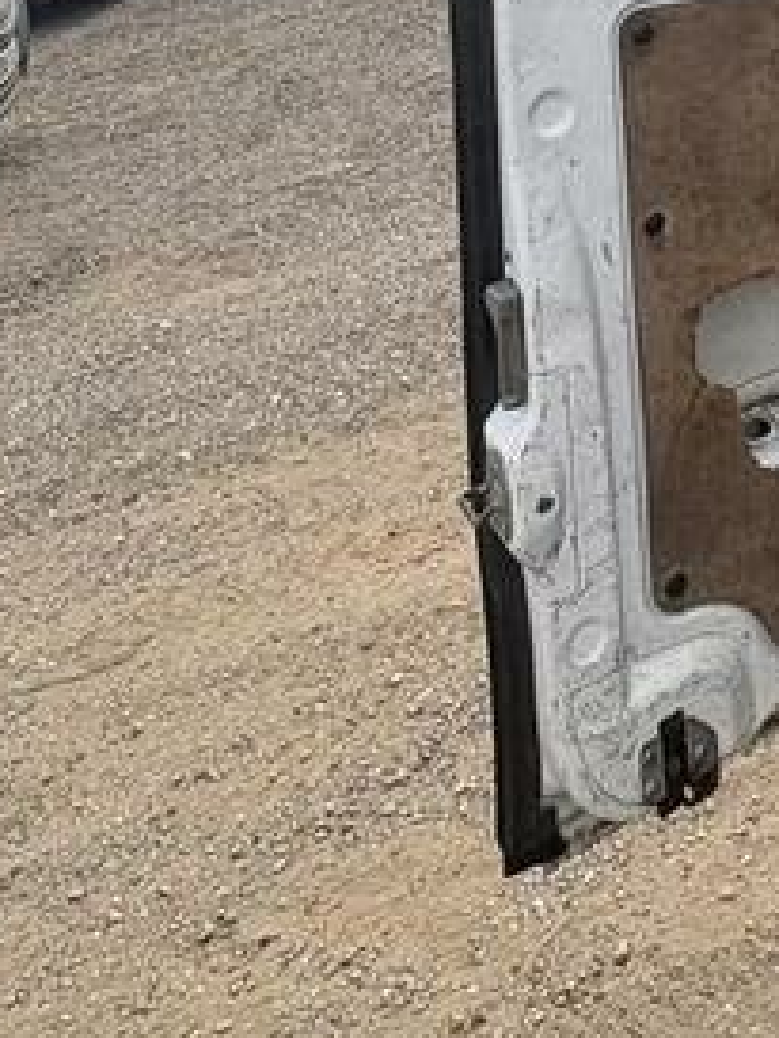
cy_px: -300
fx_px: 1379
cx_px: 923
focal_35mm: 46
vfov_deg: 31.8
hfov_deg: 27.8
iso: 50
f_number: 2.2
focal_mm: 2.22
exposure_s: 1/548
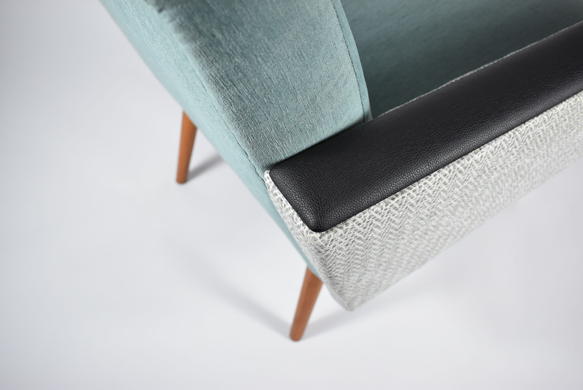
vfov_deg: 40.0
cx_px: 292
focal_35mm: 33
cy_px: 195
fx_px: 535
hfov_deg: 57.2
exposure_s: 1/125
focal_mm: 22
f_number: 4
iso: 800
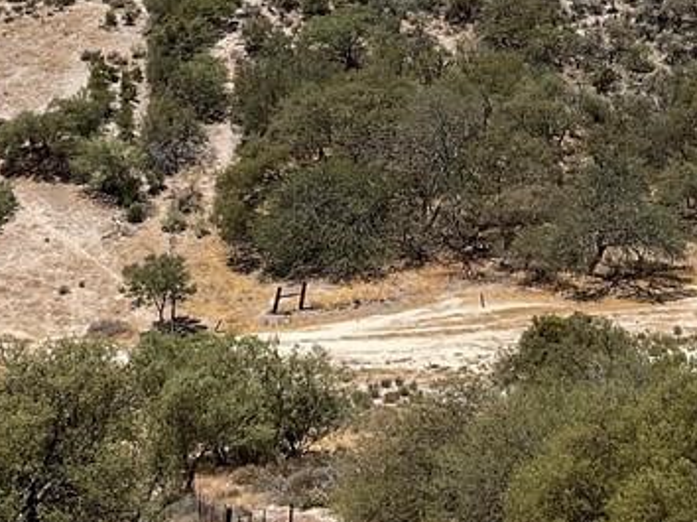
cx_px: 415
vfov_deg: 17.3
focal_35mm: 84
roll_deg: -2.3
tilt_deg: -5.3
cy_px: 47
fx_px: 1690
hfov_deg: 23.3
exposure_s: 1/1912
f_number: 1.8
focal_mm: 3
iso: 16
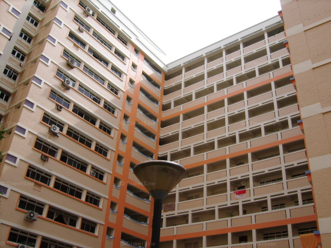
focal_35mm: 35
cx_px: 166
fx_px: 335
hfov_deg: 52.6
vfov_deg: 40.7
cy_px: 124
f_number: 5.8
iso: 50
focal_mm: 5.95
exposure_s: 1/324
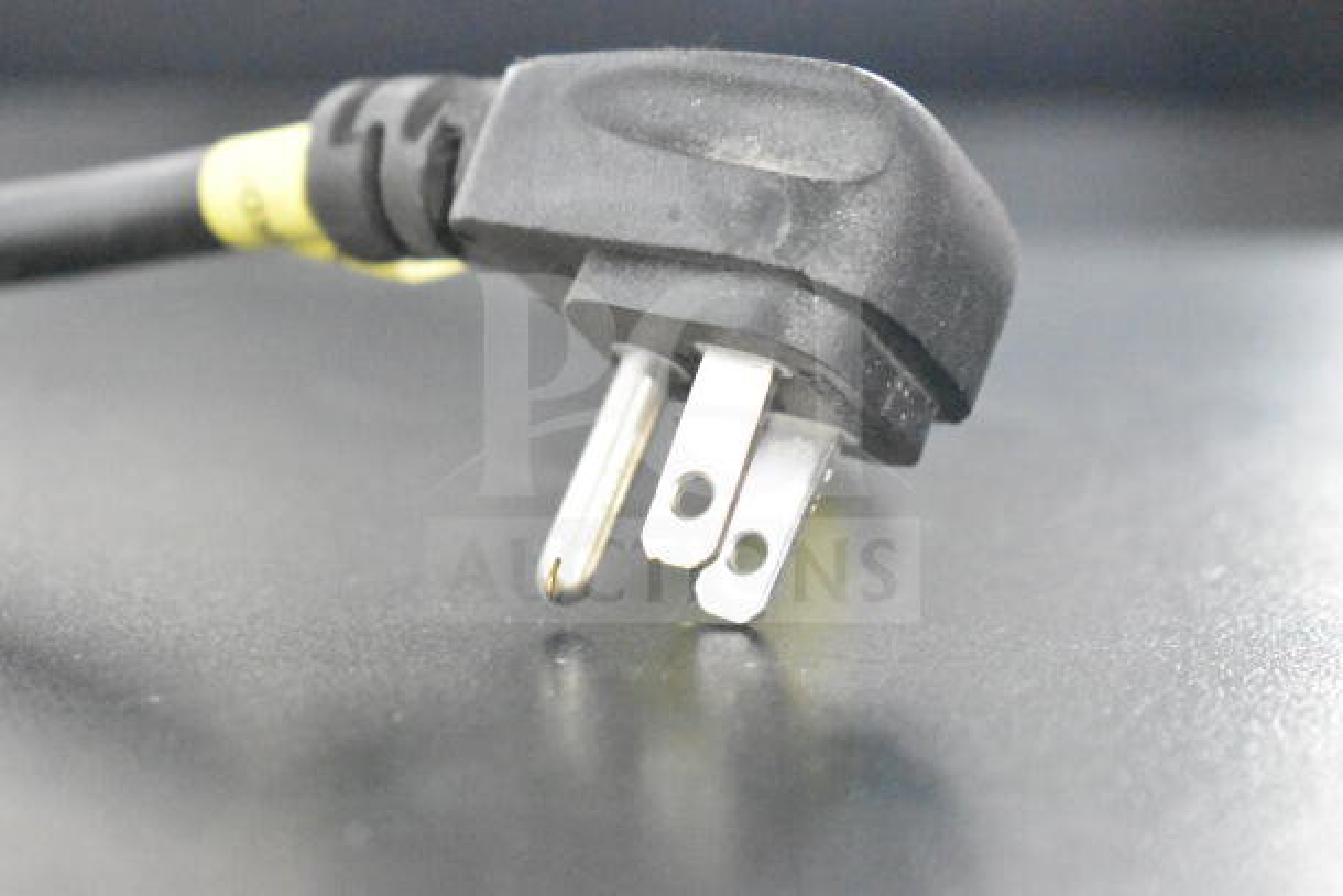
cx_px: 672
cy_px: 448
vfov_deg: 16.6
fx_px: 3078
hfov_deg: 24.6
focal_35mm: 82
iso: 25600
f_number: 5.6
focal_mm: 55
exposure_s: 1/100
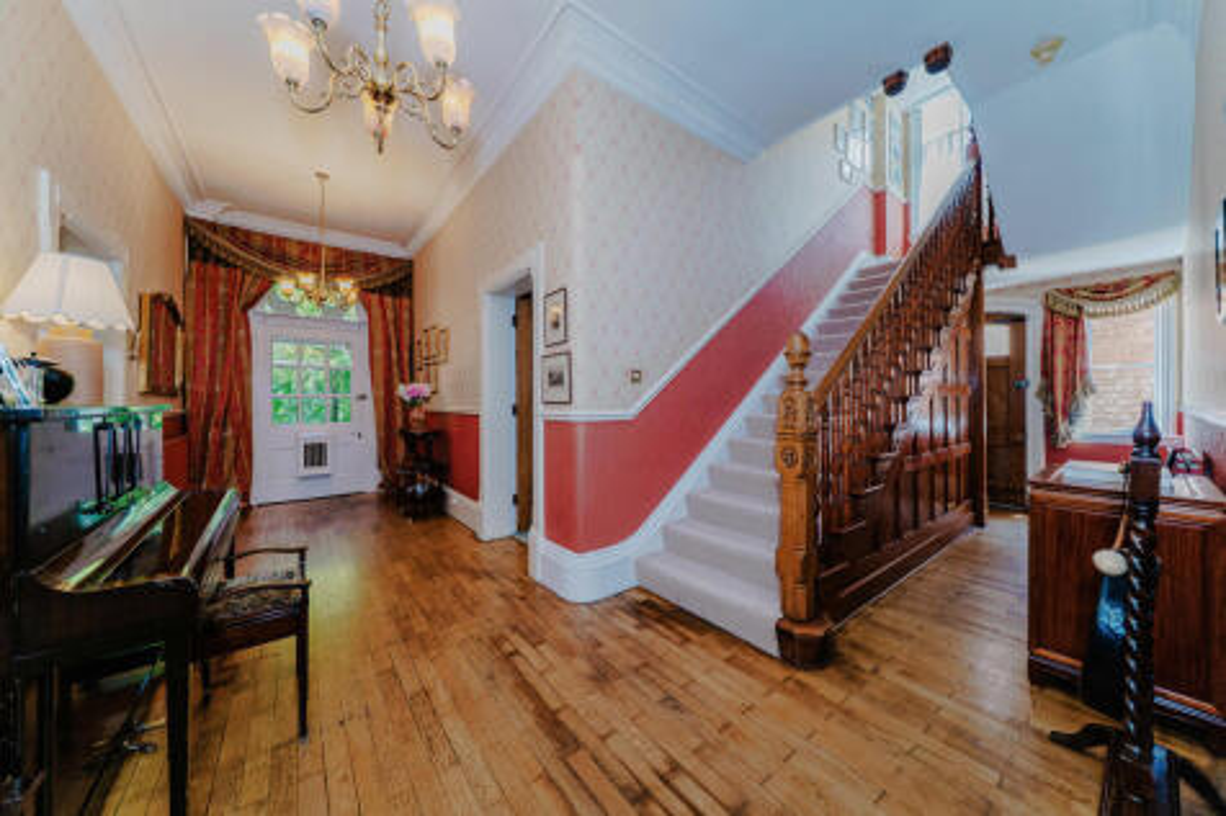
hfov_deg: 112.6
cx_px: 613
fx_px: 409
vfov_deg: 90.0
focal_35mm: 12
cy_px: 408
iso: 400
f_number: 4
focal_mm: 12
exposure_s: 1/60
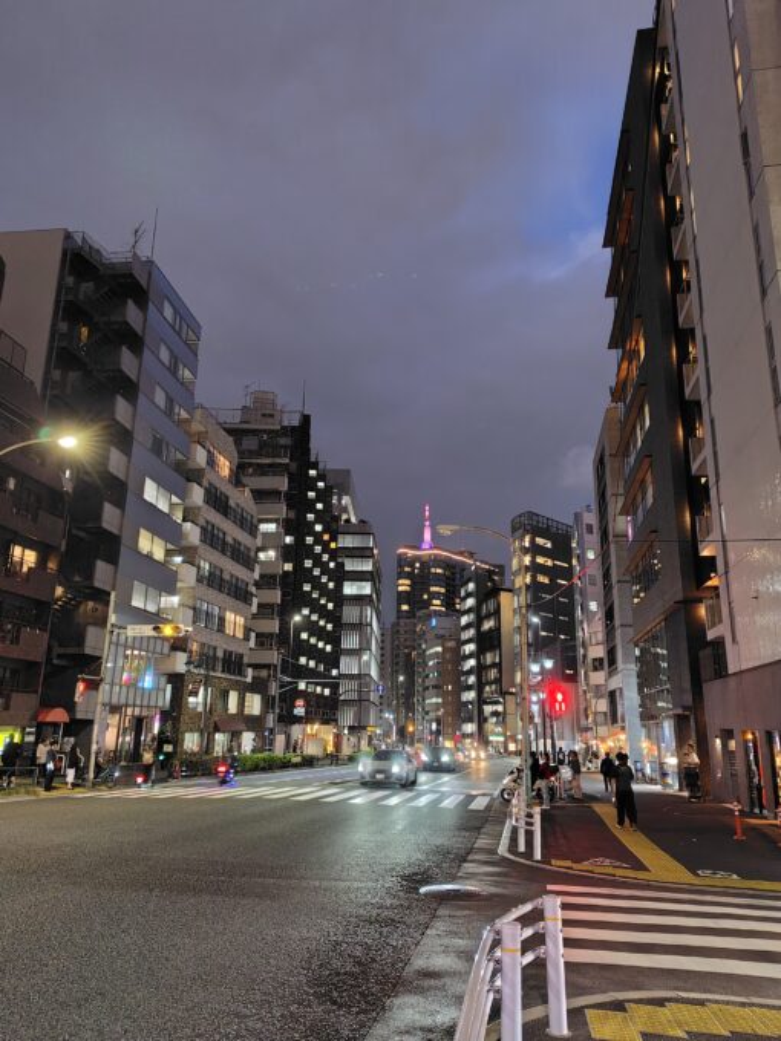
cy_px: 520
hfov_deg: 58.9
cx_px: 390
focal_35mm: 23
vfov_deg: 73.9
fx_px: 692
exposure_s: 1/30
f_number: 1.9
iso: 1552
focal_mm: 5.6
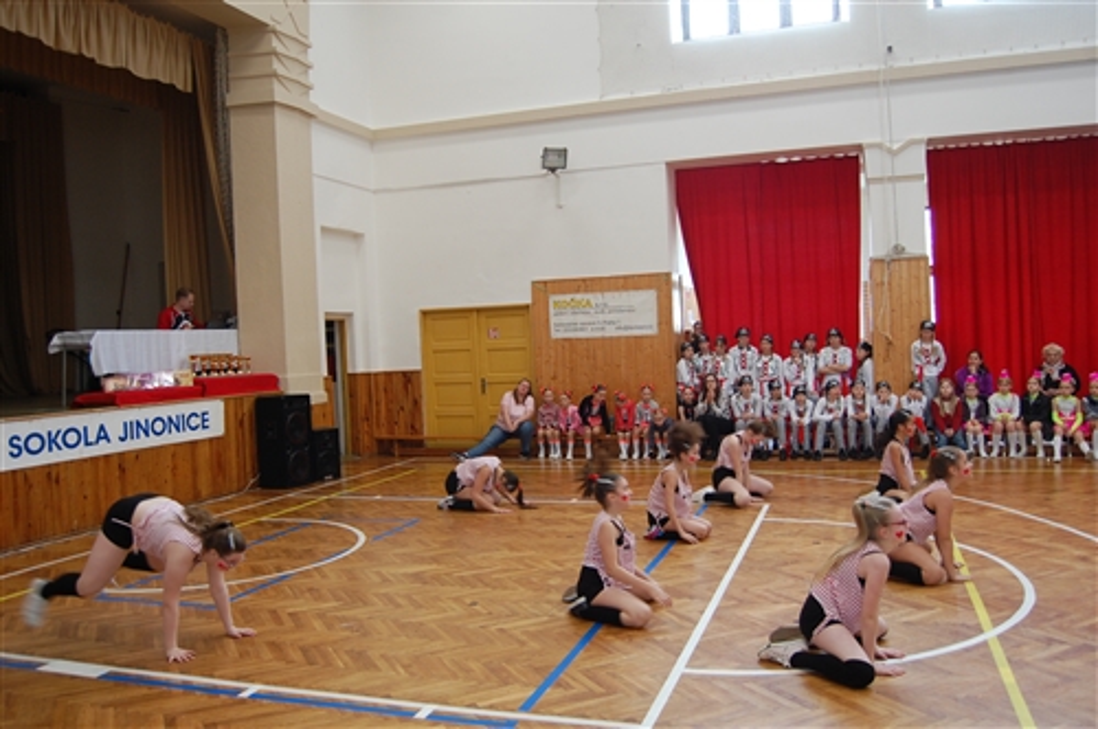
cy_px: 364
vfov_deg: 45.6
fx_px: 868
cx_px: 549
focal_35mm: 28
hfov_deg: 64.6
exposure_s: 1/50
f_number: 4
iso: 400
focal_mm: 19
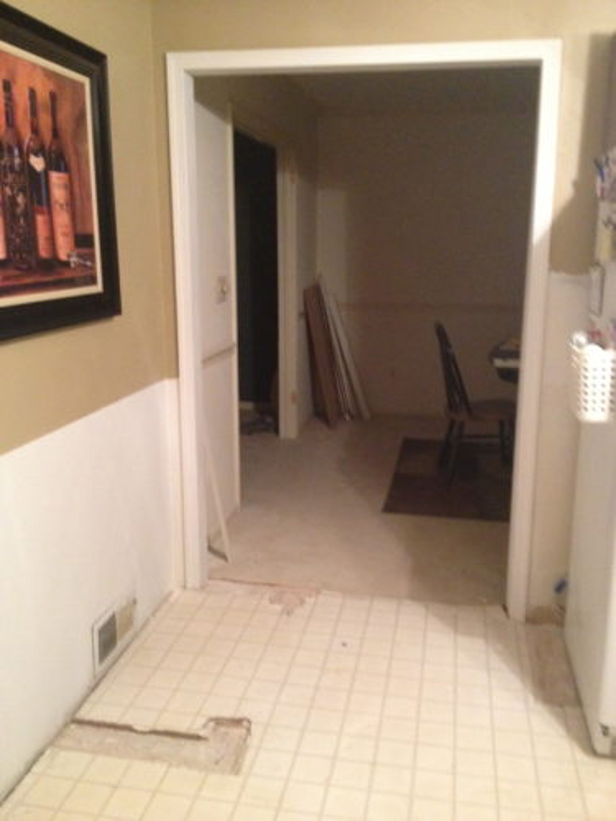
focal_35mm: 35
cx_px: 308
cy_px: 410
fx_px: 830
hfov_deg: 40.7
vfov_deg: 52.6
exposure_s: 1/15
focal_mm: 4.28
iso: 500
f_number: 2.4
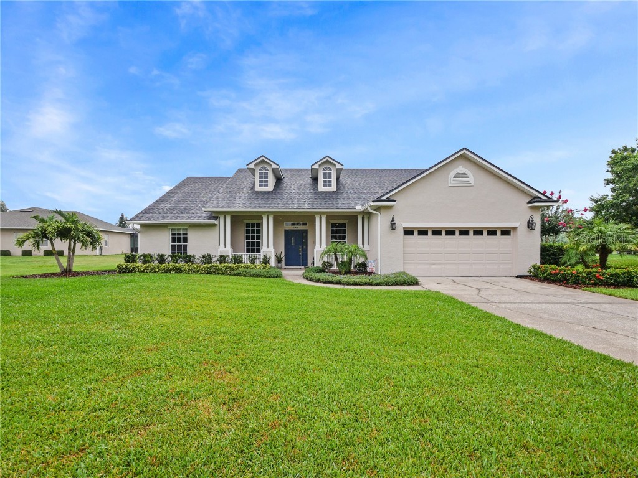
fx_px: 258
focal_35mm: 14
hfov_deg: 102.1
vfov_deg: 85.7
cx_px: 319
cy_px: 239
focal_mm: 7
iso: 200
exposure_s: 1/320
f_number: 6.3
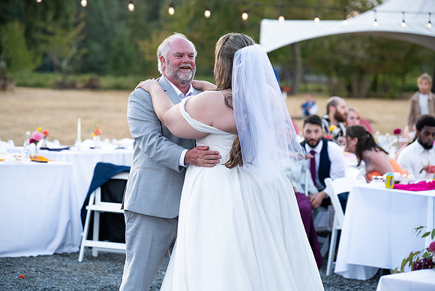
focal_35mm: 110
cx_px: 218
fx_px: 1329
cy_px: 146
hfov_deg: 18.6
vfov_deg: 12.5
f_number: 3.5
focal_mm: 110
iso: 1600
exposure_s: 1/500
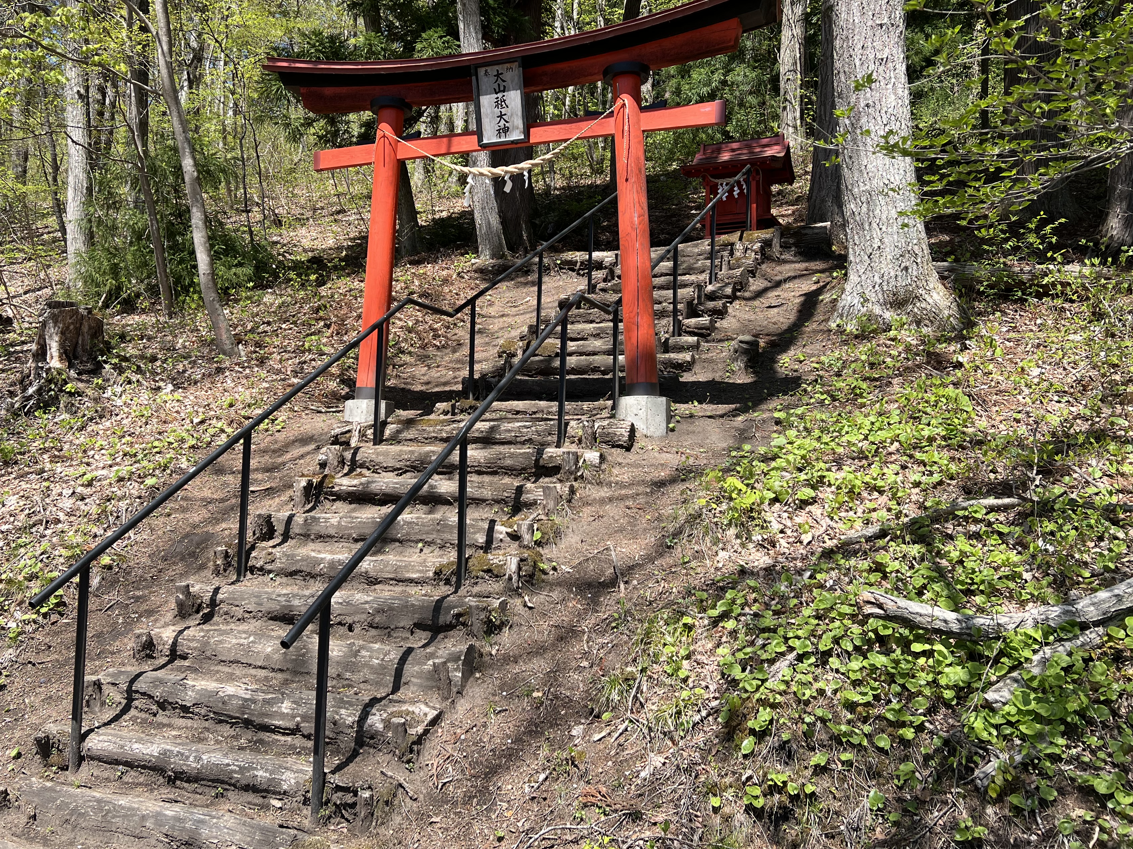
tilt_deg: +5.4
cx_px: 499
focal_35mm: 31
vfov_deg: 45.3
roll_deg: -0.2
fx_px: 1015
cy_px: 362
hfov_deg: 58.2
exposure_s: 1/1468
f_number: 1.5
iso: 50
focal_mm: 5.7
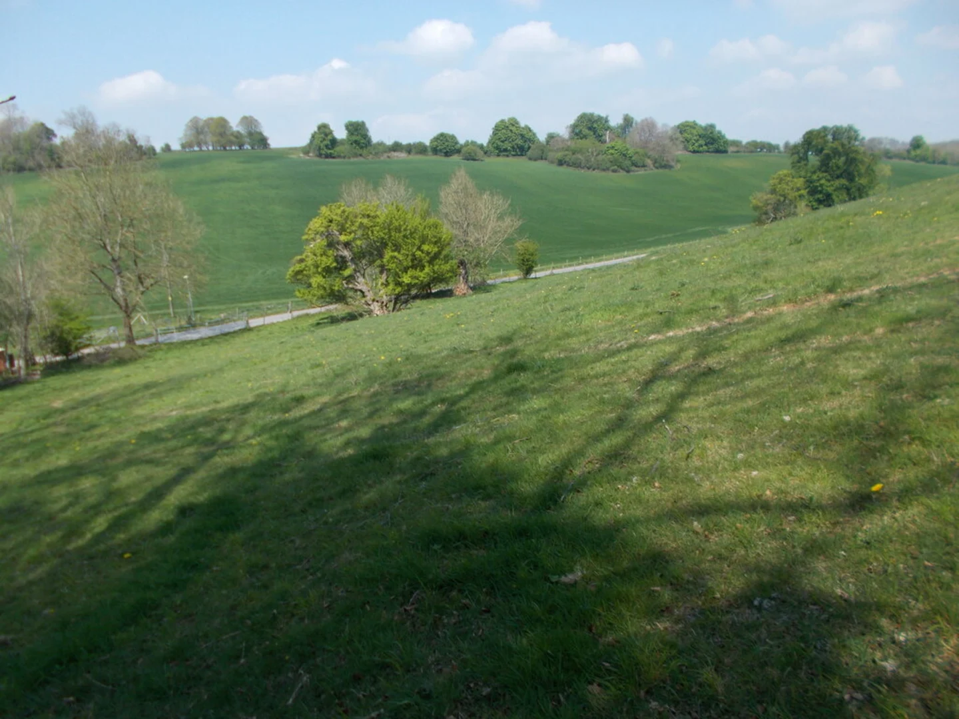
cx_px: 480
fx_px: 720
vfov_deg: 53.1
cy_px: 360
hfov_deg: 67.3
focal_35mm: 26
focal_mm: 4.6
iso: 80
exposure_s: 1/125
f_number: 8
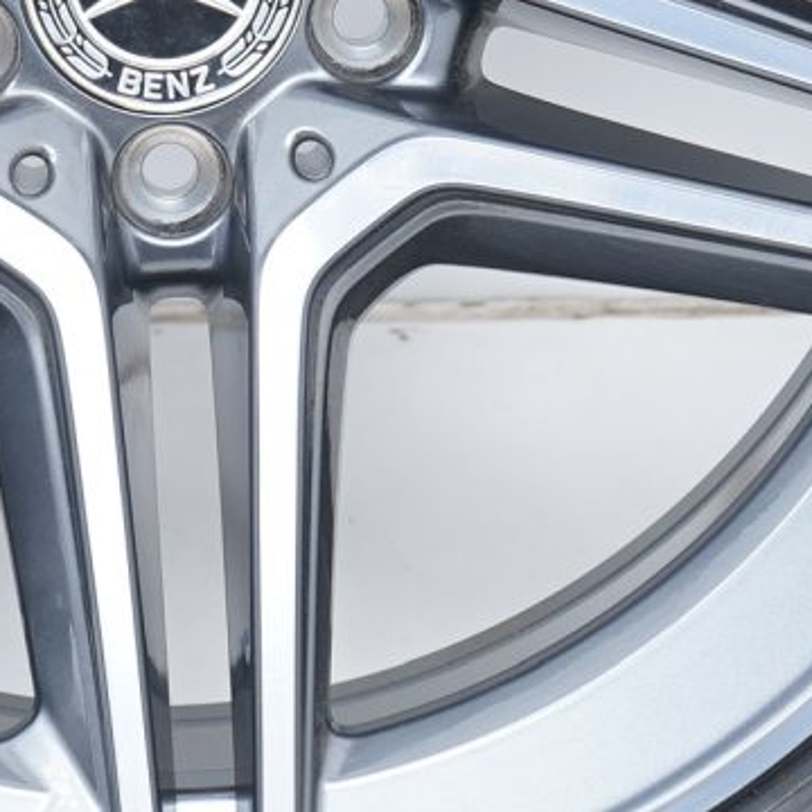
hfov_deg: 9.2
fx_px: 5042
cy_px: -58
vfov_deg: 9.1
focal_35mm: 190
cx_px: 169
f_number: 5.6
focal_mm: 42
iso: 250
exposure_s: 1/125
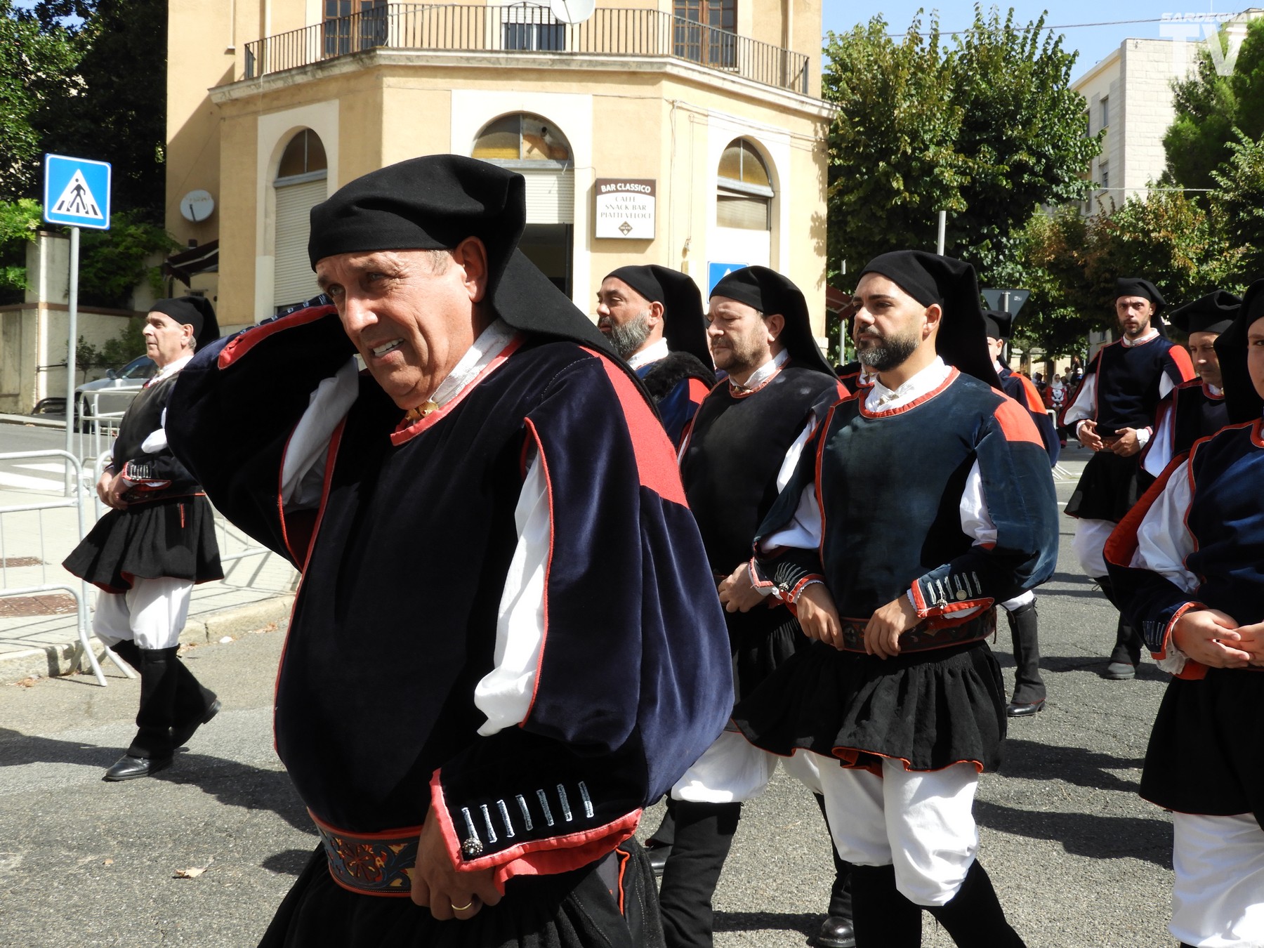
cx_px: 632
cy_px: 474
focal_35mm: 50
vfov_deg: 29.1
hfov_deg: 38.2
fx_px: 1826
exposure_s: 1/500
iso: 100
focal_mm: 9
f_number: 4
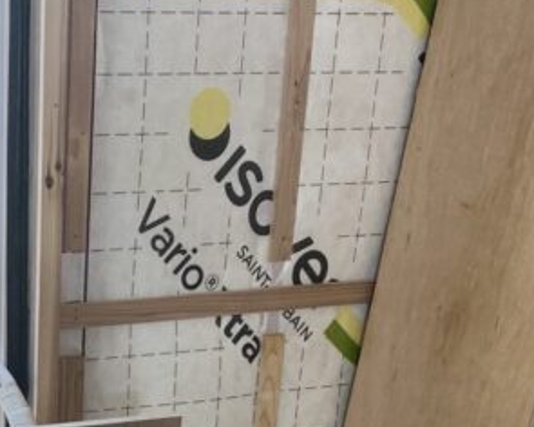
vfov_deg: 15.7
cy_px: 682
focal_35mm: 88
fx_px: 1391
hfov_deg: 20.9
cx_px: -13
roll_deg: +0.8
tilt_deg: -25.3
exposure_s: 1/100
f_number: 1.8
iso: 125
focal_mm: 4.25
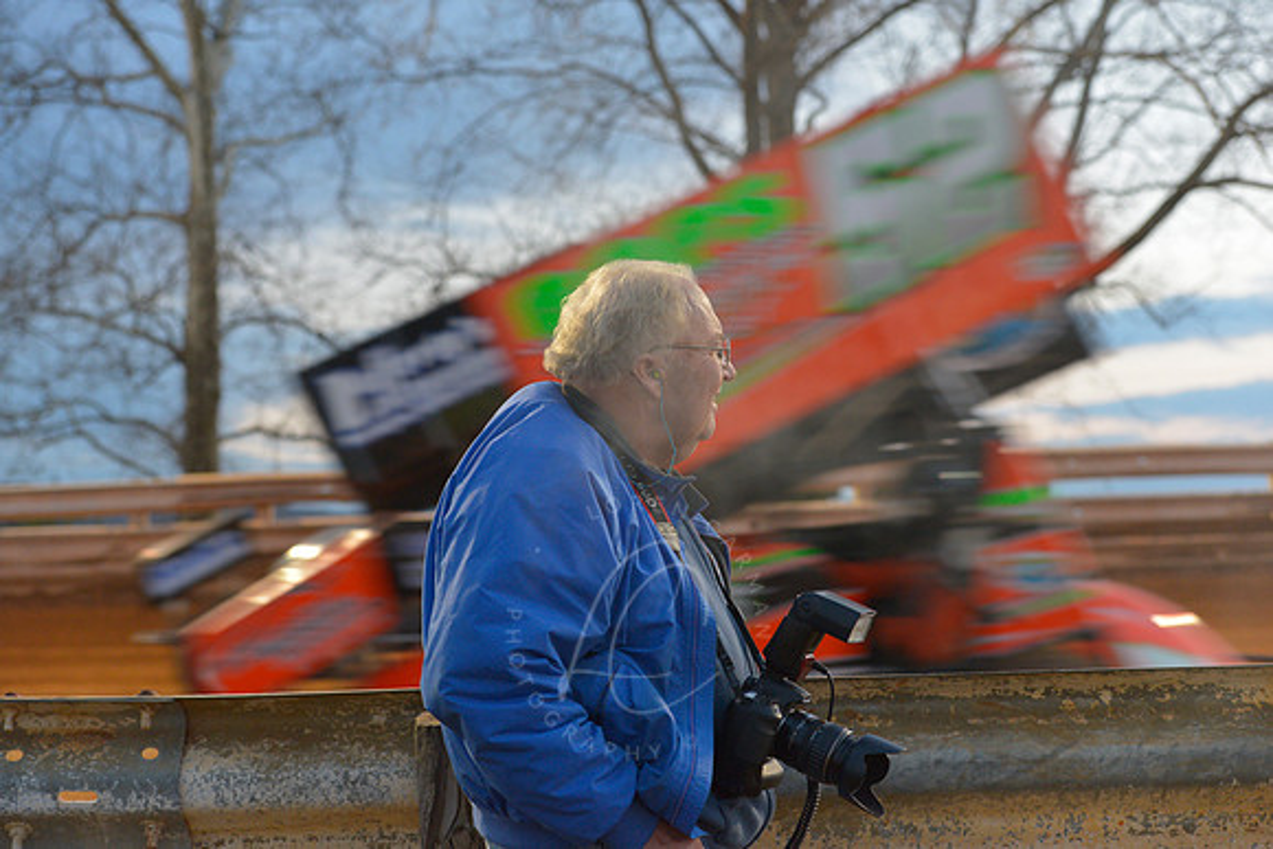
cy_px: 424
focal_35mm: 70
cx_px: 636
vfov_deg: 19.5
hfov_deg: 28.8
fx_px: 2476
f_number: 4
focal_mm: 70
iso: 2500
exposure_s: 1/250
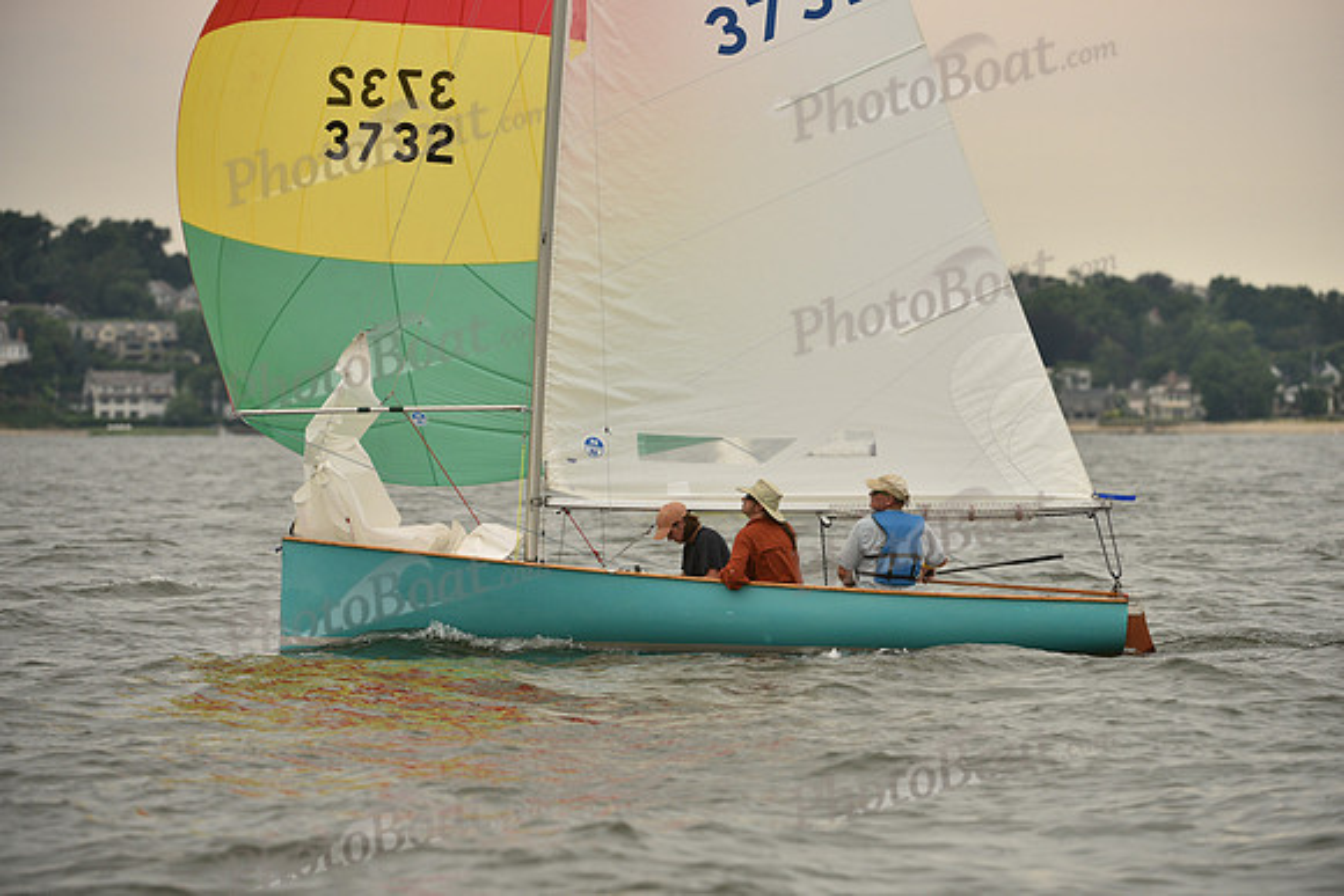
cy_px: 448
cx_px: 672
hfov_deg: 8.2
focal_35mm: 250
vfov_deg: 5.5
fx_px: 9335
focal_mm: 250
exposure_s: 1/1250
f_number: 5
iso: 320
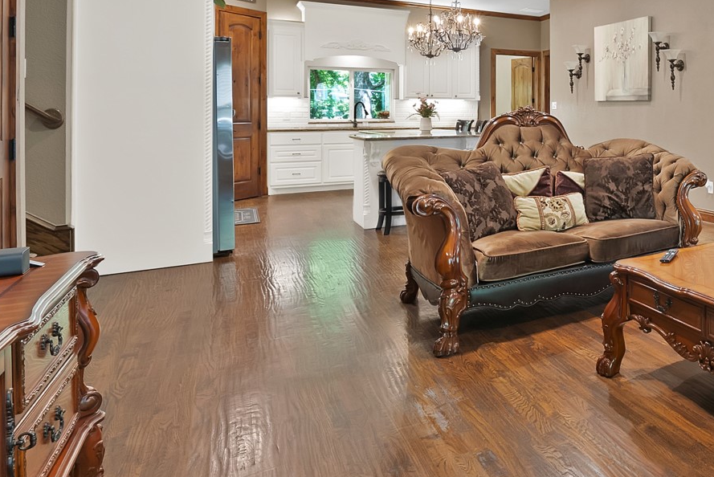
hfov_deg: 50.2
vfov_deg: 46.0
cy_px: 108
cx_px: 756
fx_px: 536
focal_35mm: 27
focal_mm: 12
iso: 640
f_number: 9
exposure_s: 1
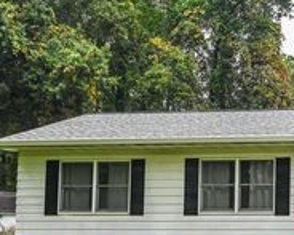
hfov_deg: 21.9
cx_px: 374
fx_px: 687
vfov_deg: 19.2
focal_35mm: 79
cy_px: 191
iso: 125
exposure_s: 1/250
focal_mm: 31
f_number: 5.6
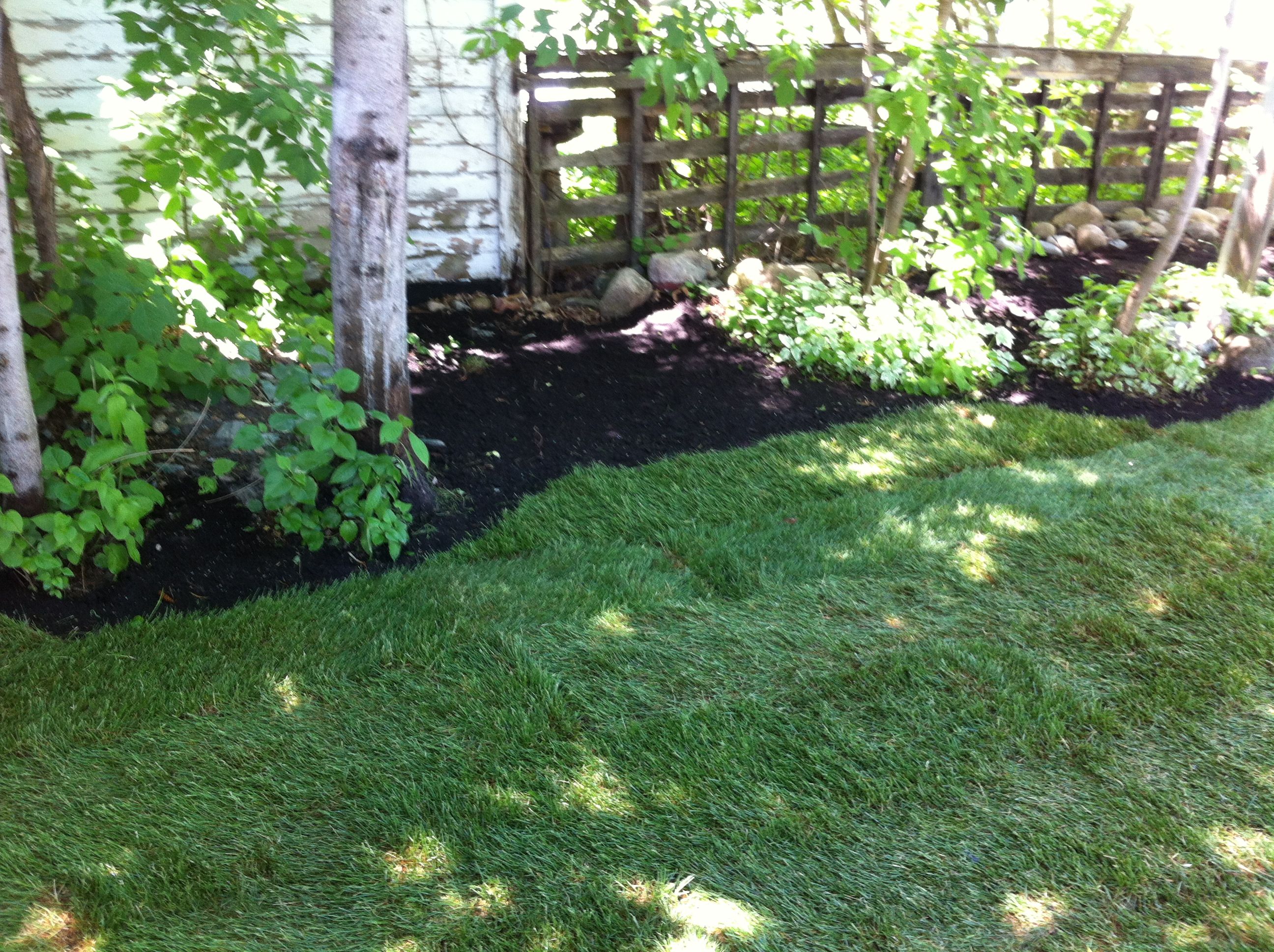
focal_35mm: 35
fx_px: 1286
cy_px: 476
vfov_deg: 40.6
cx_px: 637
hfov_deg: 52.7
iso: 80
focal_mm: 3.85
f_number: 2.8
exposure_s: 1/20
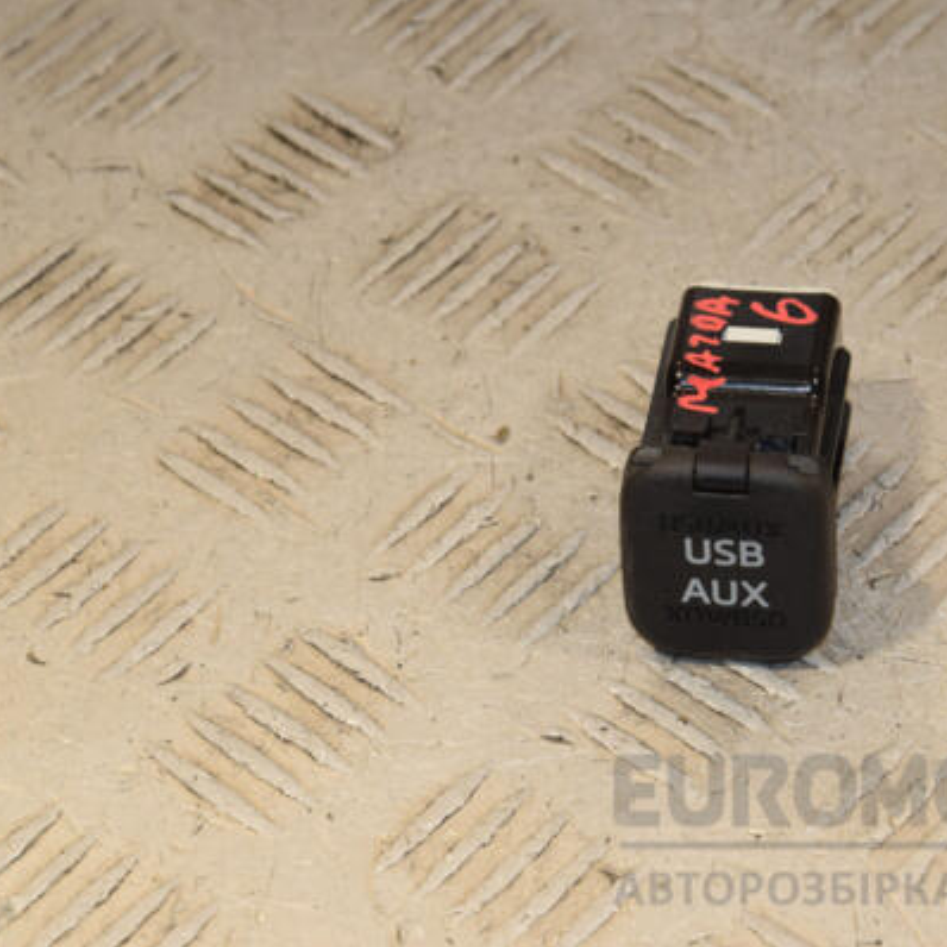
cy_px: 474
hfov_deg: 9.9
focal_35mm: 177
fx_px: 5478
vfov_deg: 9.9
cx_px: 569
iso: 800
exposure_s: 1/200
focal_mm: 92
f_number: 9
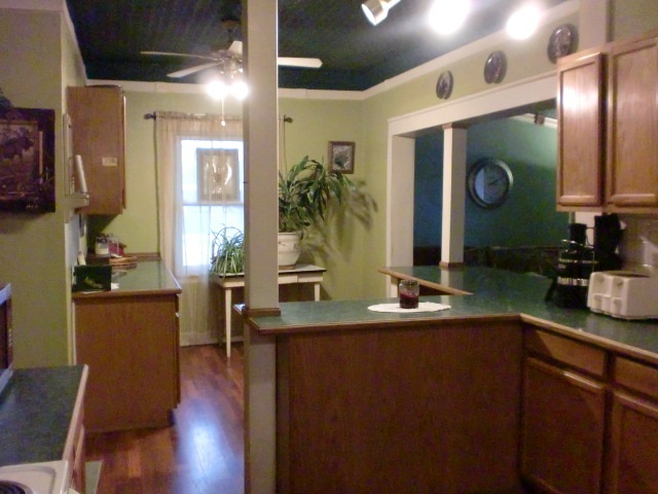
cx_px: 329
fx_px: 665
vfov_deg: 40.7
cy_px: 247
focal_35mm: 35
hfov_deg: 52.6
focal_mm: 6.3
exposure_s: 1/60
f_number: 3.1
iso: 1250
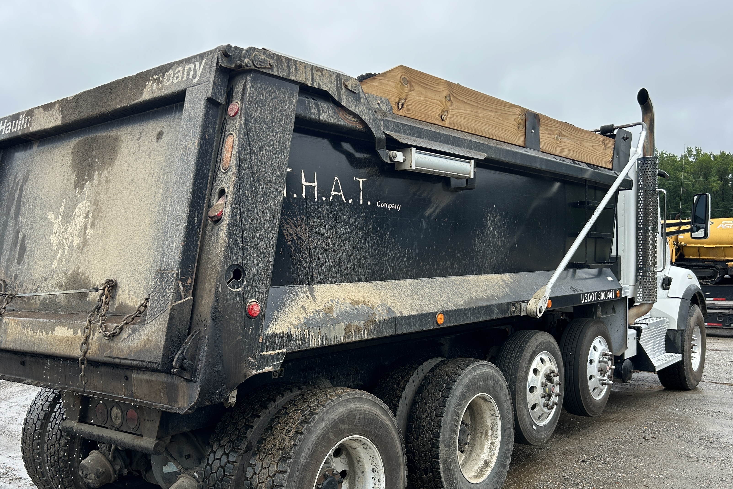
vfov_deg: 38.6
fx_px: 692
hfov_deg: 55.8
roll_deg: +1.1
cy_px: 315
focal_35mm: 34
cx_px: 355
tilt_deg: -3.9
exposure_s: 1/549
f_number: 1.5
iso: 50
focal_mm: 5.7
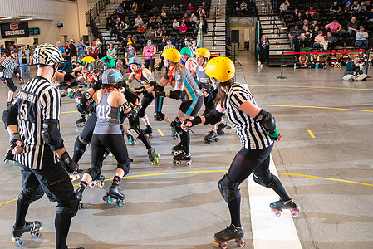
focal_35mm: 31
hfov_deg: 59.3
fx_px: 321
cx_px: 135
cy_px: 107
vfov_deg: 42.3
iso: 640
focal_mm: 24
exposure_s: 1/160
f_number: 5.6
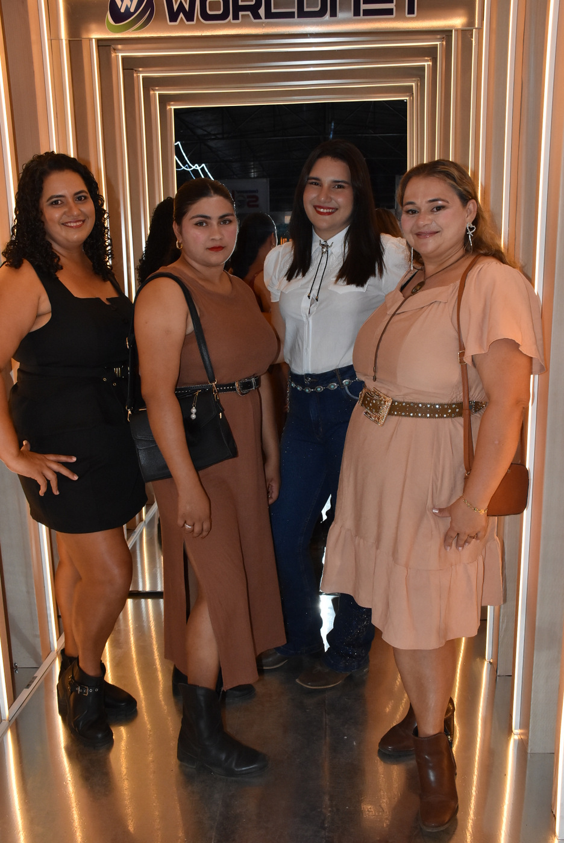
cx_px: 282
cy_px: 422
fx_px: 774
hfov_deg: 40.0
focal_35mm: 33
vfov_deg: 57.2
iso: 1600
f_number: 6.3
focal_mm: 22
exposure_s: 1/250
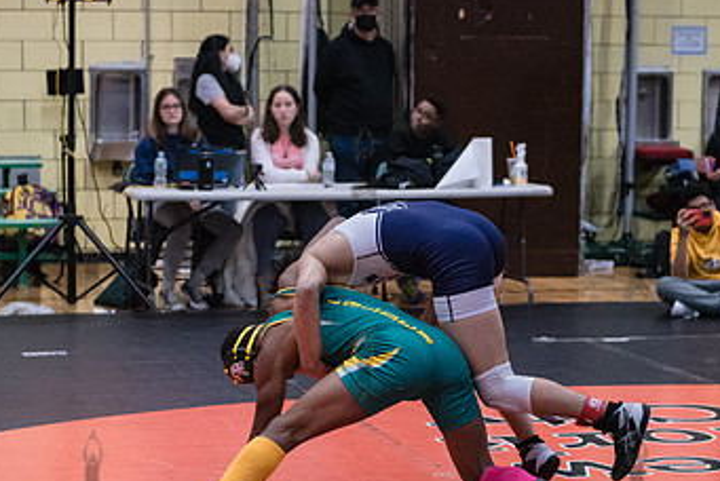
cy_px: 364
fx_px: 2382
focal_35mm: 119
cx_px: 363
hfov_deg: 17.2
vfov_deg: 11.5
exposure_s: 1/640
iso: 8000
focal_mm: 70
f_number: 3.2
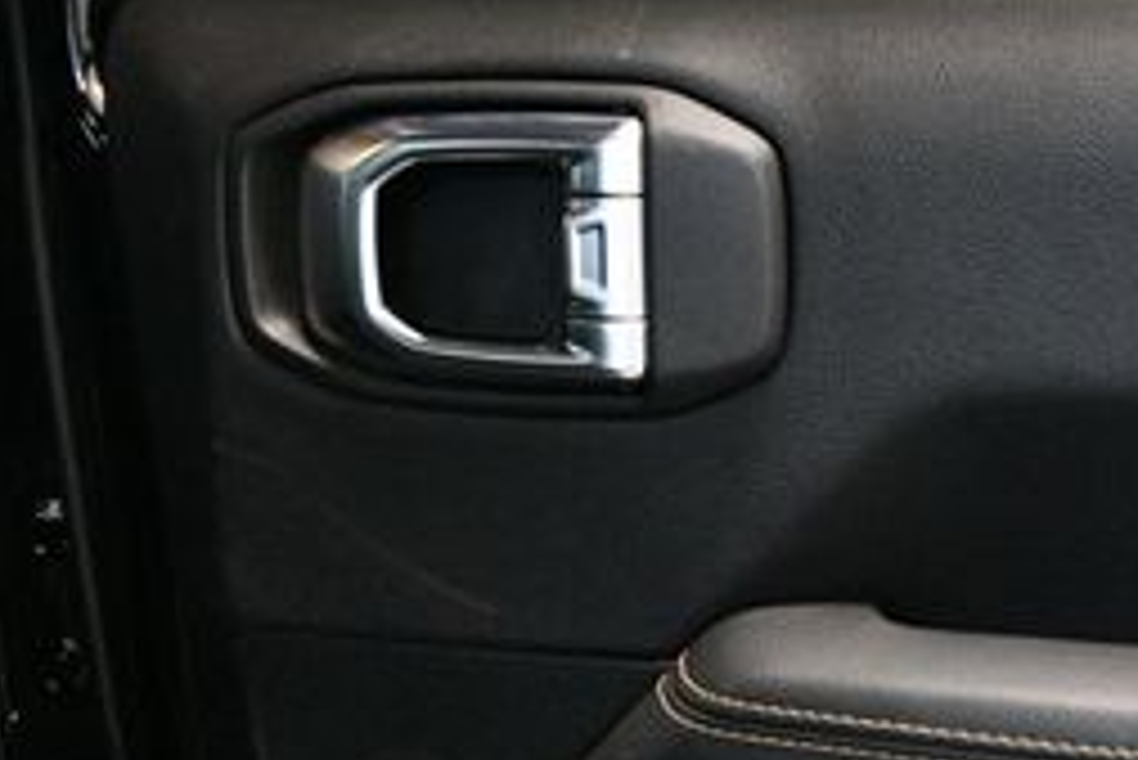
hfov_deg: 21.7
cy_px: 769
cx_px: 1075
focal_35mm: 91
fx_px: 2878
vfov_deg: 14.8
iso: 4500
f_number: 3.8
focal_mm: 24
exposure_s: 1/60
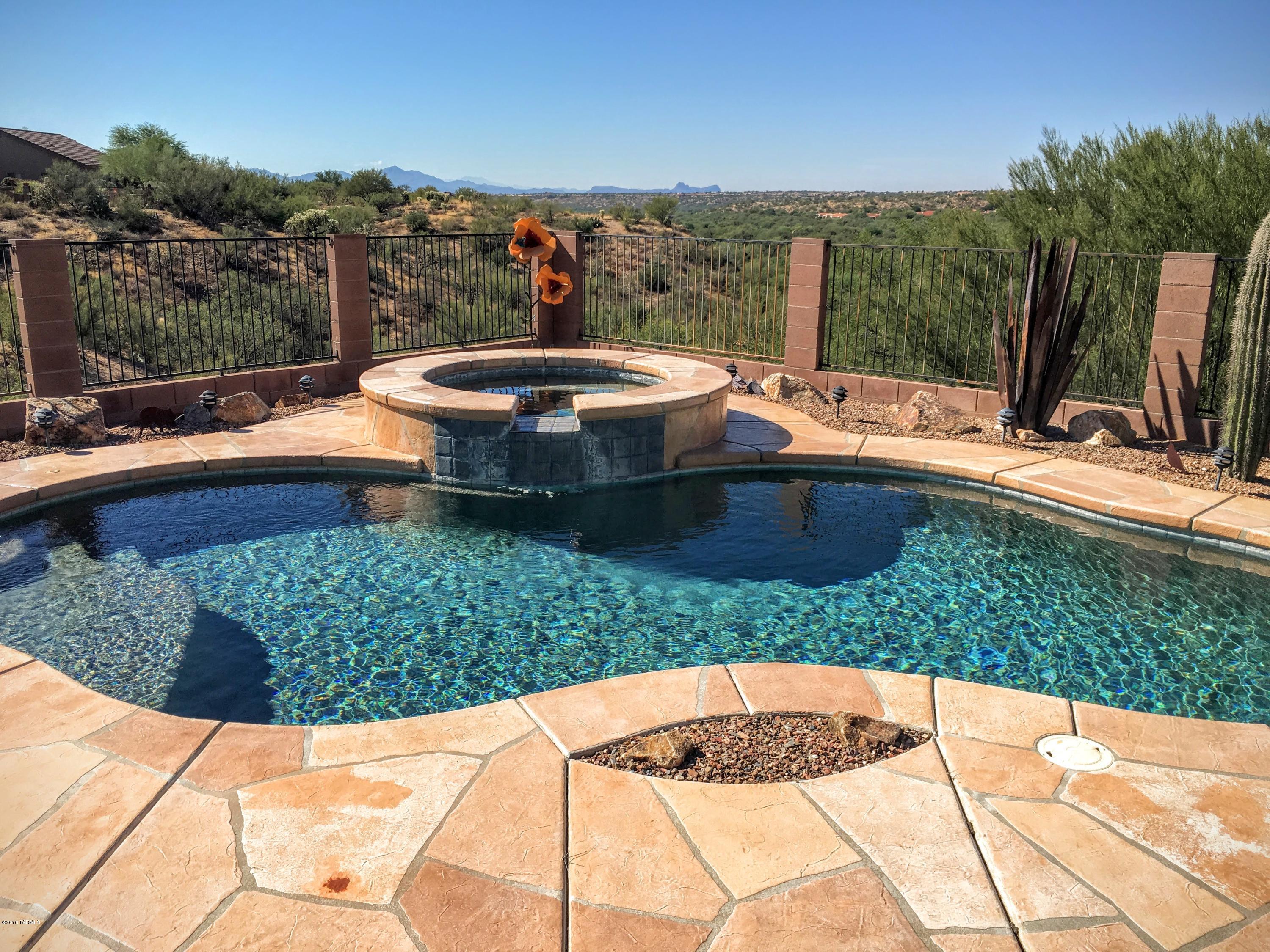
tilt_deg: -15.8
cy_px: 476
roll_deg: +0.2
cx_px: 635
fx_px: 1064
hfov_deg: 61.7
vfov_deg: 48.2
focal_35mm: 29
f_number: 2.2
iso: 25
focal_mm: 4.15
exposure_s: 1/1508
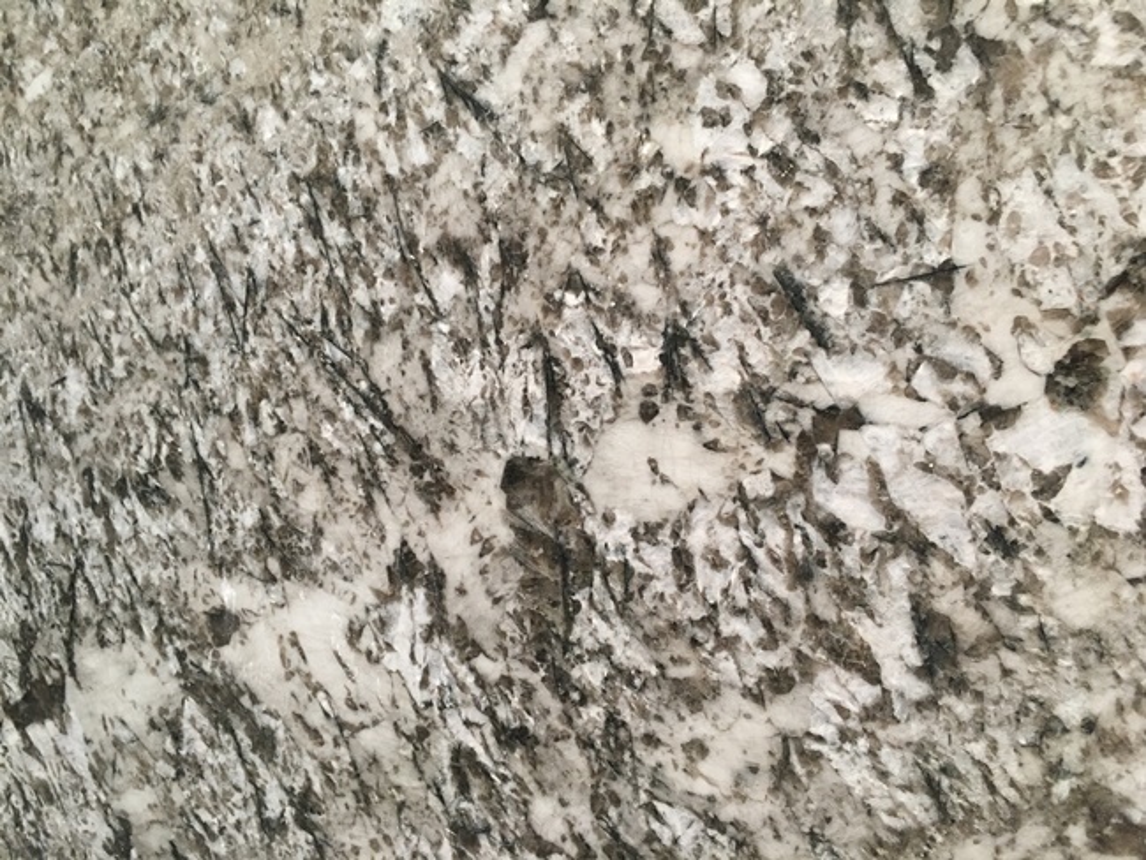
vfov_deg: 48.3
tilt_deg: -17.5
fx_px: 960
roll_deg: +3.1
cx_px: 573
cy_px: 430
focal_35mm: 29
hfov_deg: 61.6
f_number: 2.2
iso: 125
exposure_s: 1/33
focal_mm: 4.15
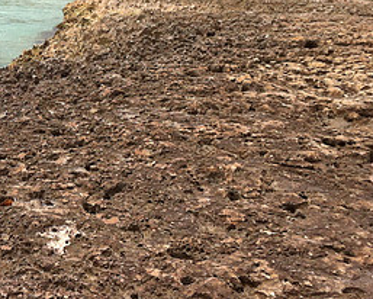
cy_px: 65
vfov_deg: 19.7
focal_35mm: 77
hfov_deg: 23.5
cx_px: -13
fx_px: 851
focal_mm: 3.85
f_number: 2.8
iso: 80
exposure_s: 1/2320
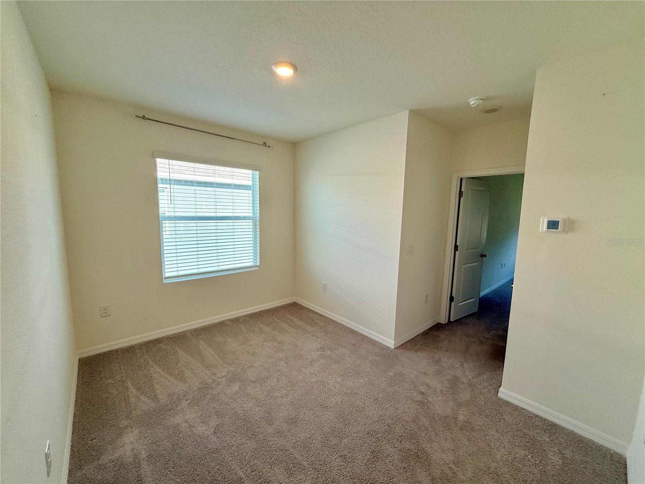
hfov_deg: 102.1
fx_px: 261
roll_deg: +0.3
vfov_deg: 85.7
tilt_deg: -2.6
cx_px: 322
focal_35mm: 14
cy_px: 242
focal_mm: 2.22
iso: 64
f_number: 2.2
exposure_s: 1/120
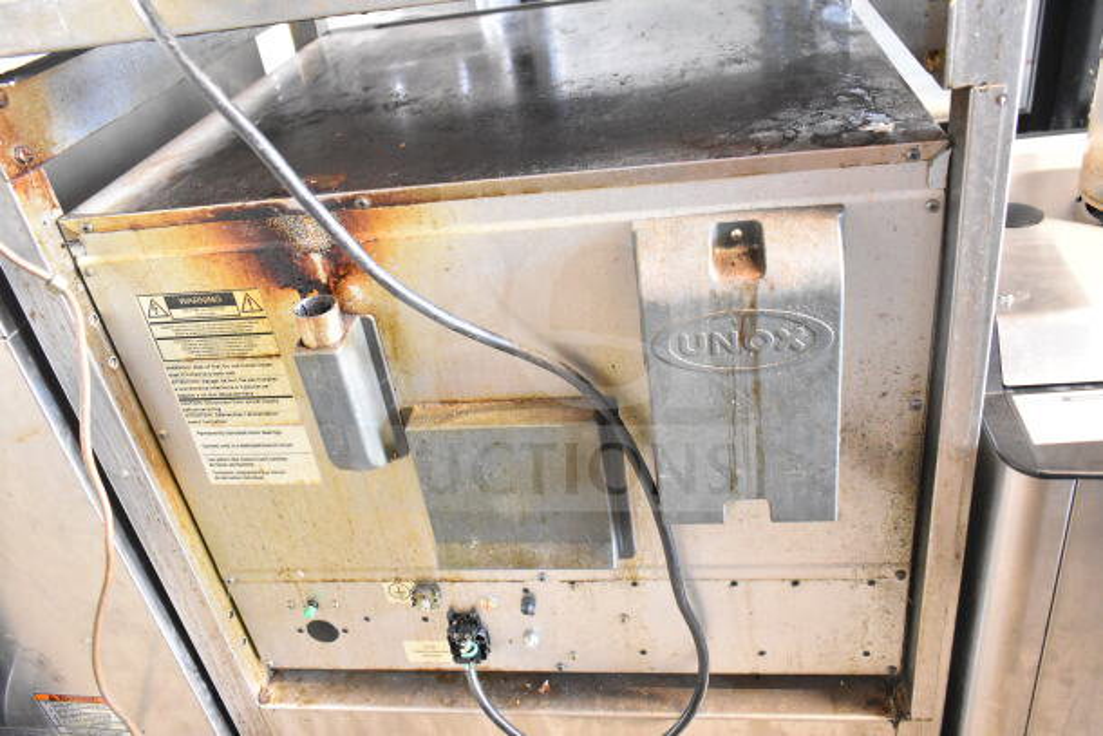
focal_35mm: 30
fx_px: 919
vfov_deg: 43.6
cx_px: 552
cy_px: 368
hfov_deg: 61.9
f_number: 3.5
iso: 7200
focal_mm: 20
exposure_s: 1/30
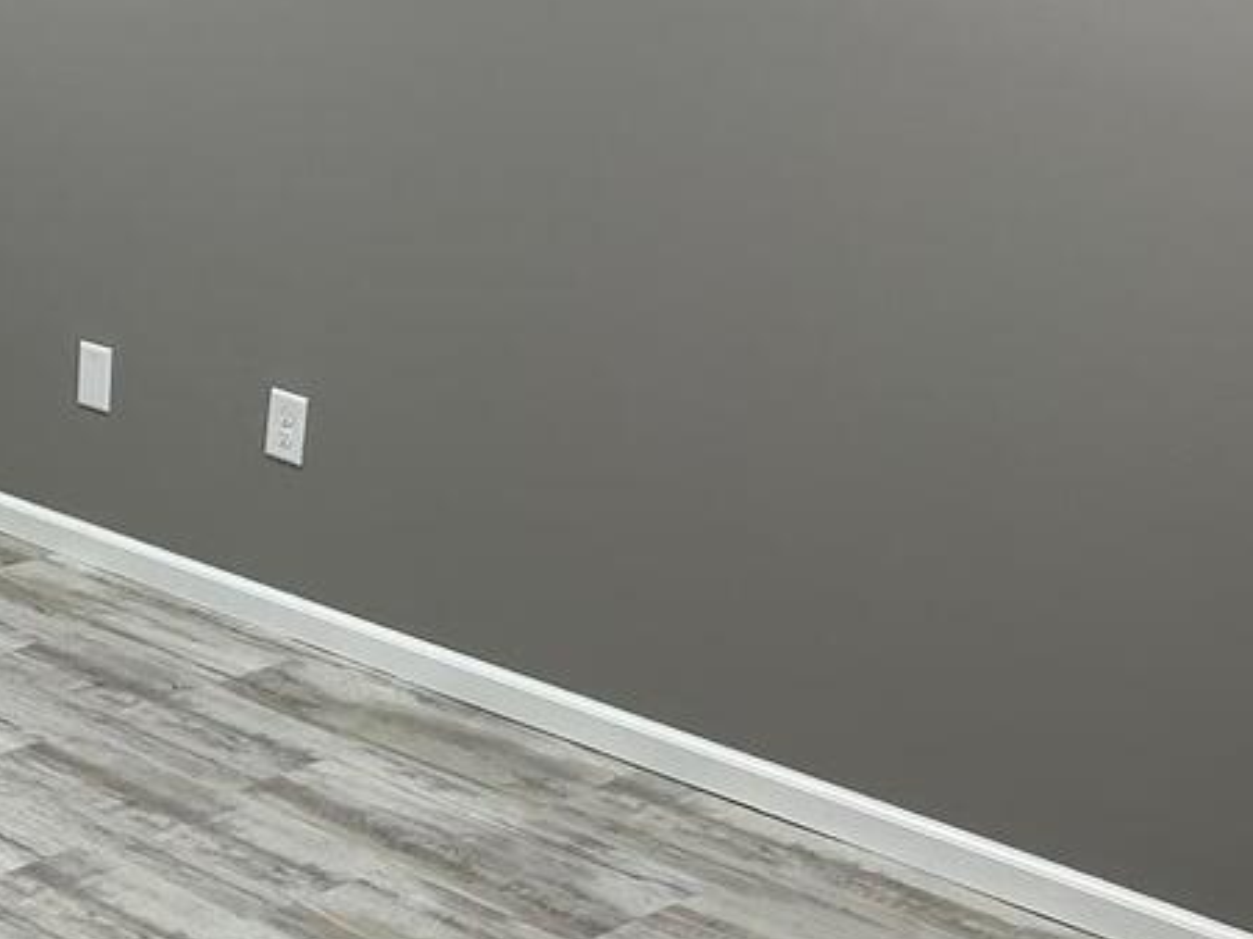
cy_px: 367
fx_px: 3004
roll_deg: +1.7
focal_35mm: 83
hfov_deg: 20.0
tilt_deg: -16.5
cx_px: -675
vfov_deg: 17.7
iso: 64
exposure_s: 1/144
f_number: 1.5
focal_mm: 5.7
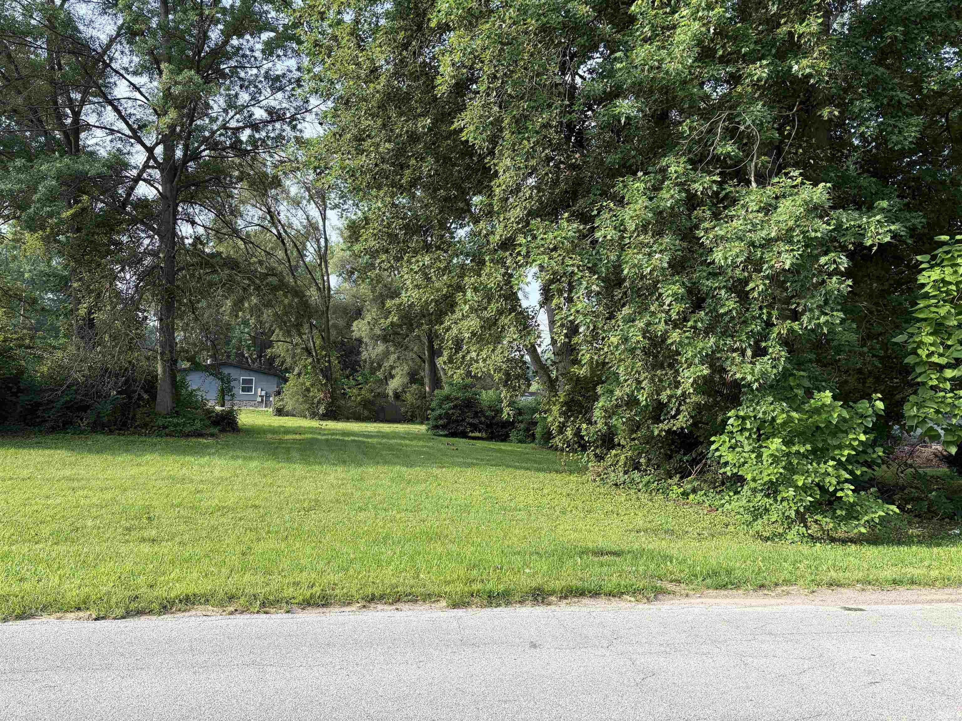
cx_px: 481
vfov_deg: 53.1
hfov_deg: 67.3
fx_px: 723
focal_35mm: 26
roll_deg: -1.1
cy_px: 360
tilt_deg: +4.4
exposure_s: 1/629
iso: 50
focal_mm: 5.96
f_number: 1.6
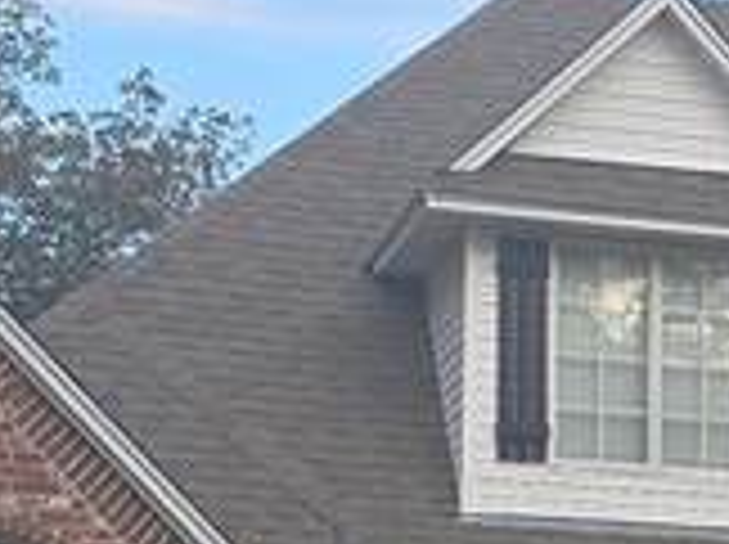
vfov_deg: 8.0
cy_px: 818
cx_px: 1202
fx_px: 3827
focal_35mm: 182
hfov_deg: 10.4
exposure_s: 1/223
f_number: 1.7
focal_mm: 6.3
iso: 12
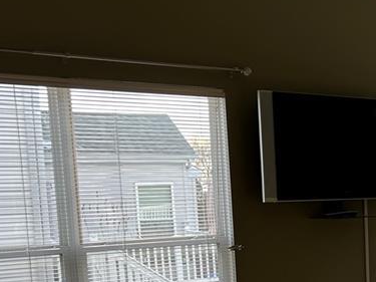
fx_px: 771
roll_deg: +2.1
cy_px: 277
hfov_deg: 25.2
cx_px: 425
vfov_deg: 20.1
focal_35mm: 71
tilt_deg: -7.0
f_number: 1.5
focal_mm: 5.7
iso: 32
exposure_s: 1/149
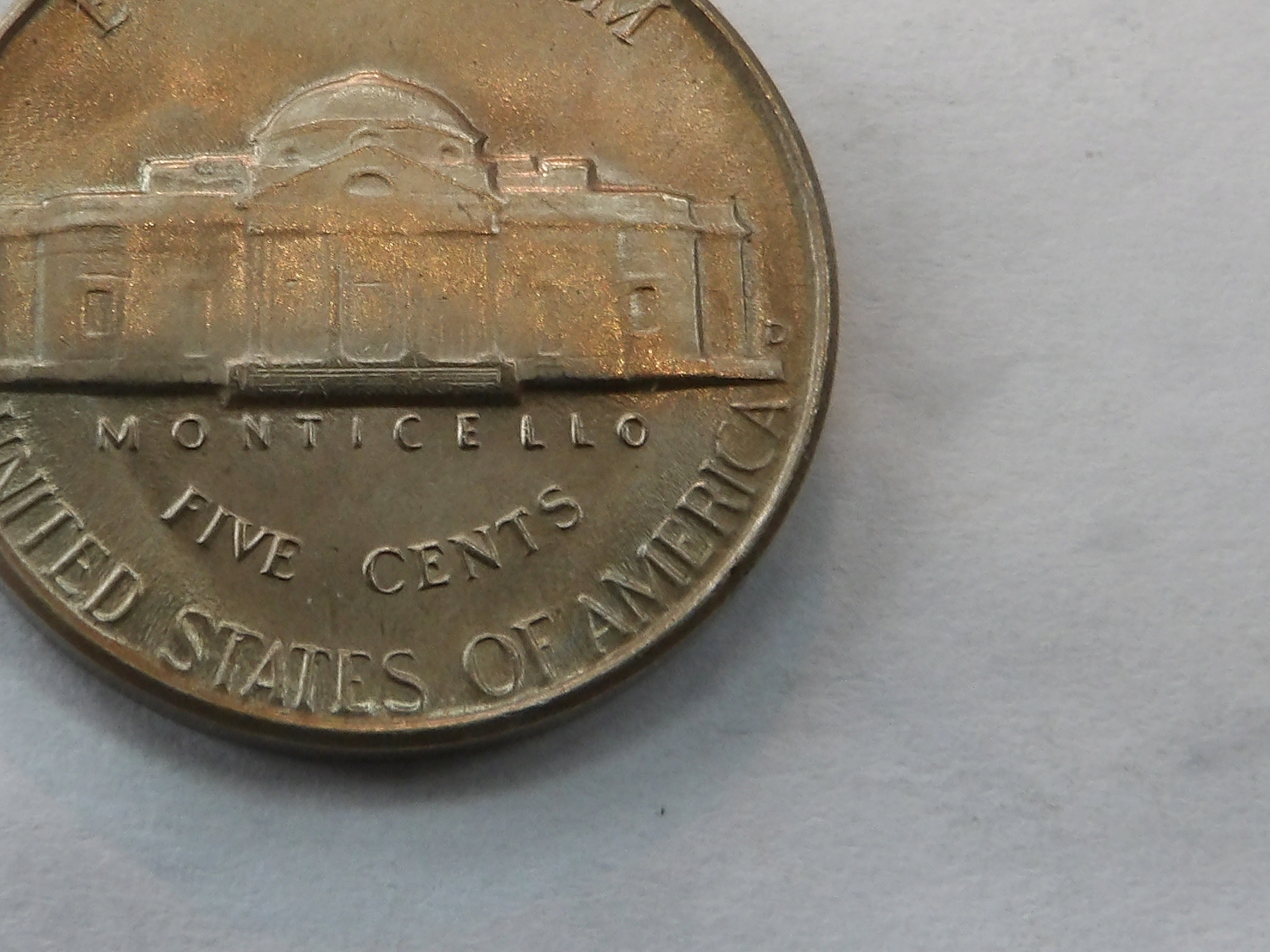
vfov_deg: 17.7
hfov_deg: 23.4
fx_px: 3045
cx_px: 384
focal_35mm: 83
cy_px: 270
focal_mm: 6.2
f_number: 4.5
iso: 200
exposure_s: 1/29
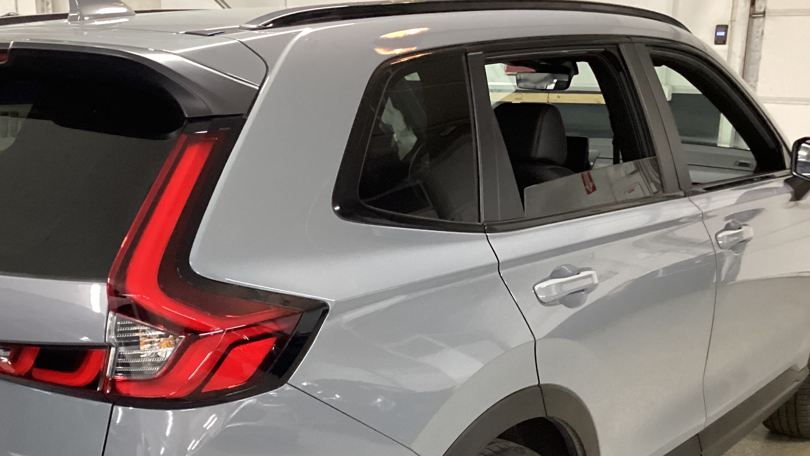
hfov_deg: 41.7
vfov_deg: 24.0
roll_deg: +0.1
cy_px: 364
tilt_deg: -18.8
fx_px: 1052
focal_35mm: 49
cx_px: 287
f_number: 2.4
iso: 320
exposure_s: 1/25
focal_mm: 3.3
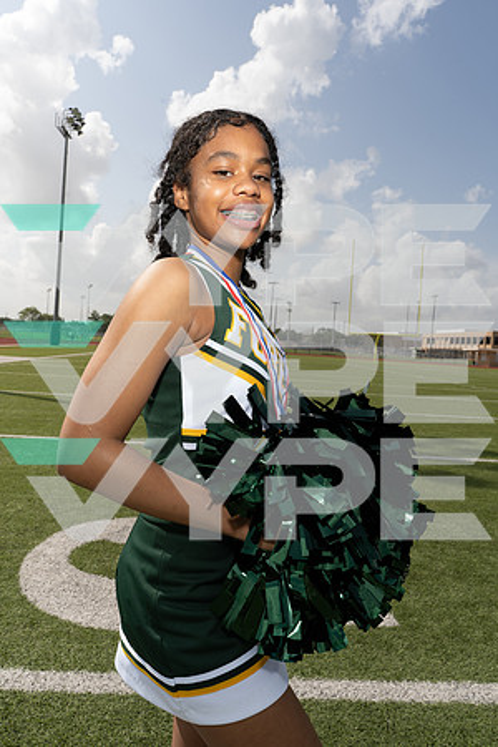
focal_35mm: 28
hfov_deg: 46.4
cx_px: 249
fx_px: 581
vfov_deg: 65.5
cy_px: 374
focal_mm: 28
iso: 200
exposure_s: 1/250
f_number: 11
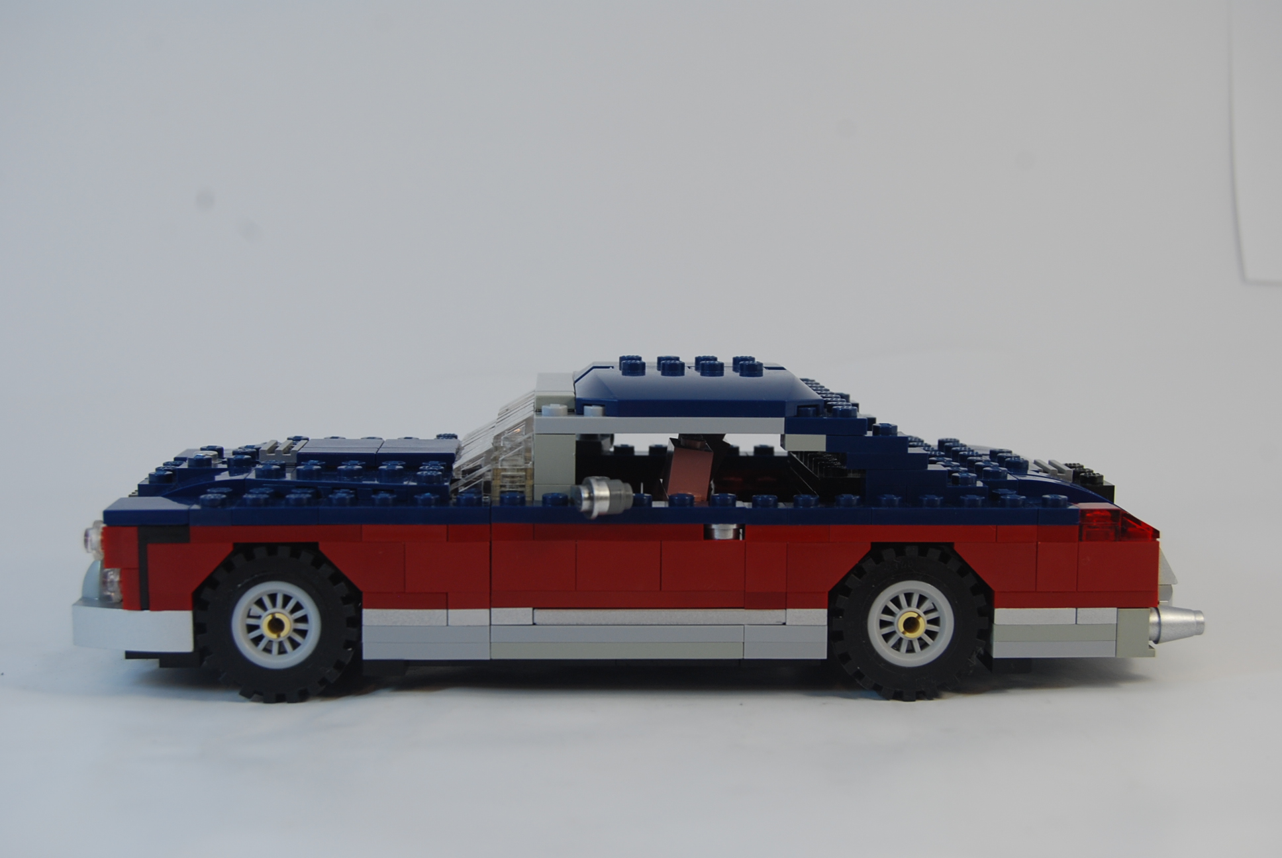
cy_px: 429
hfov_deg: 35.0
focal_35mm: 57
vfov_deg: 23.8
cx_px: 641
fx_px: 2032
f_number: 7.1
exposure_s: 1/60
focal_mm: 38
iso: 200
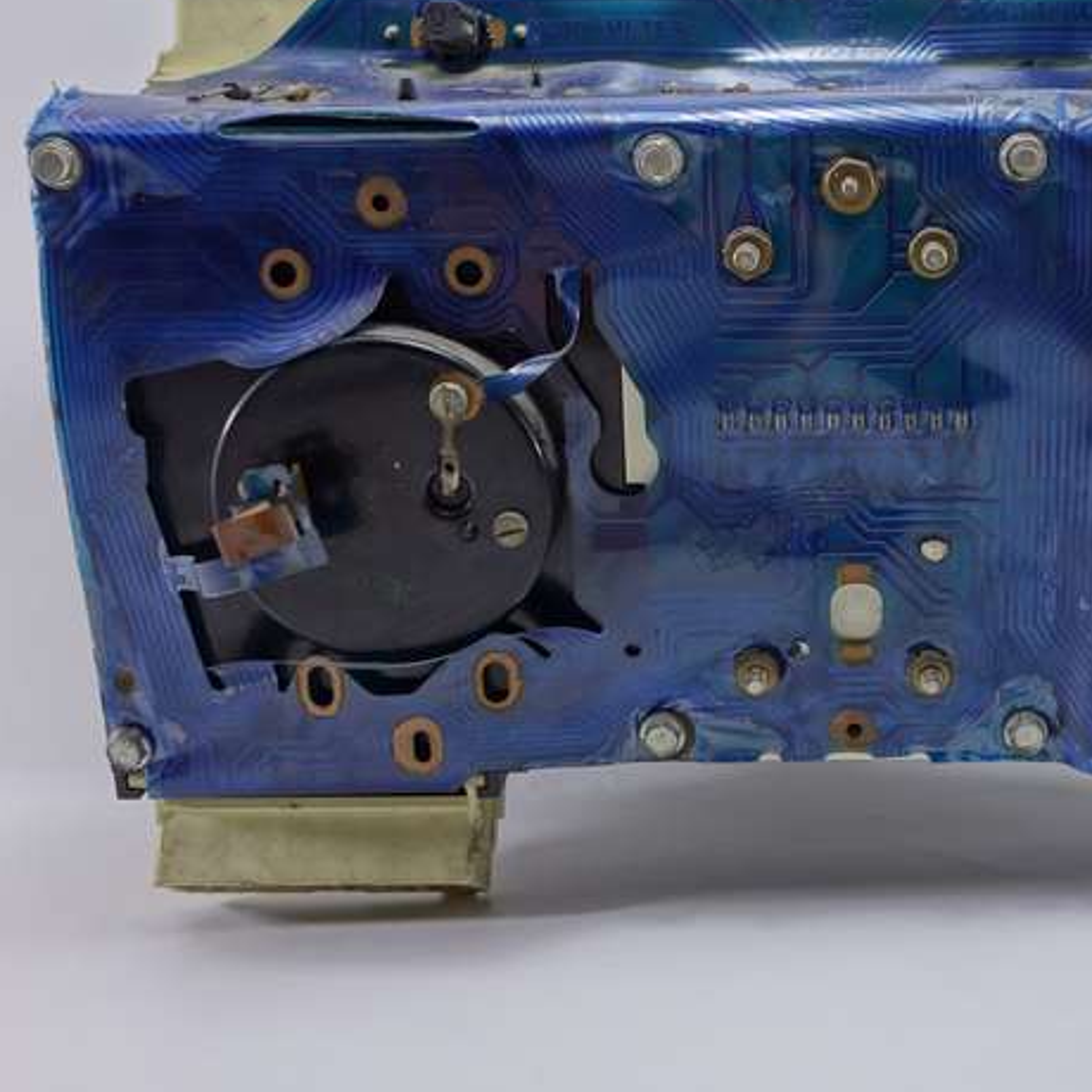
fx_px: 1785
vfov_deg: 34.0
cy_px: 462
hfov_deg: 33.2
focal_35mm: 50
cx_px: 852
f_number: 2.5
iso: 125
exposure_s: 1/60
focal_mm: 12.32
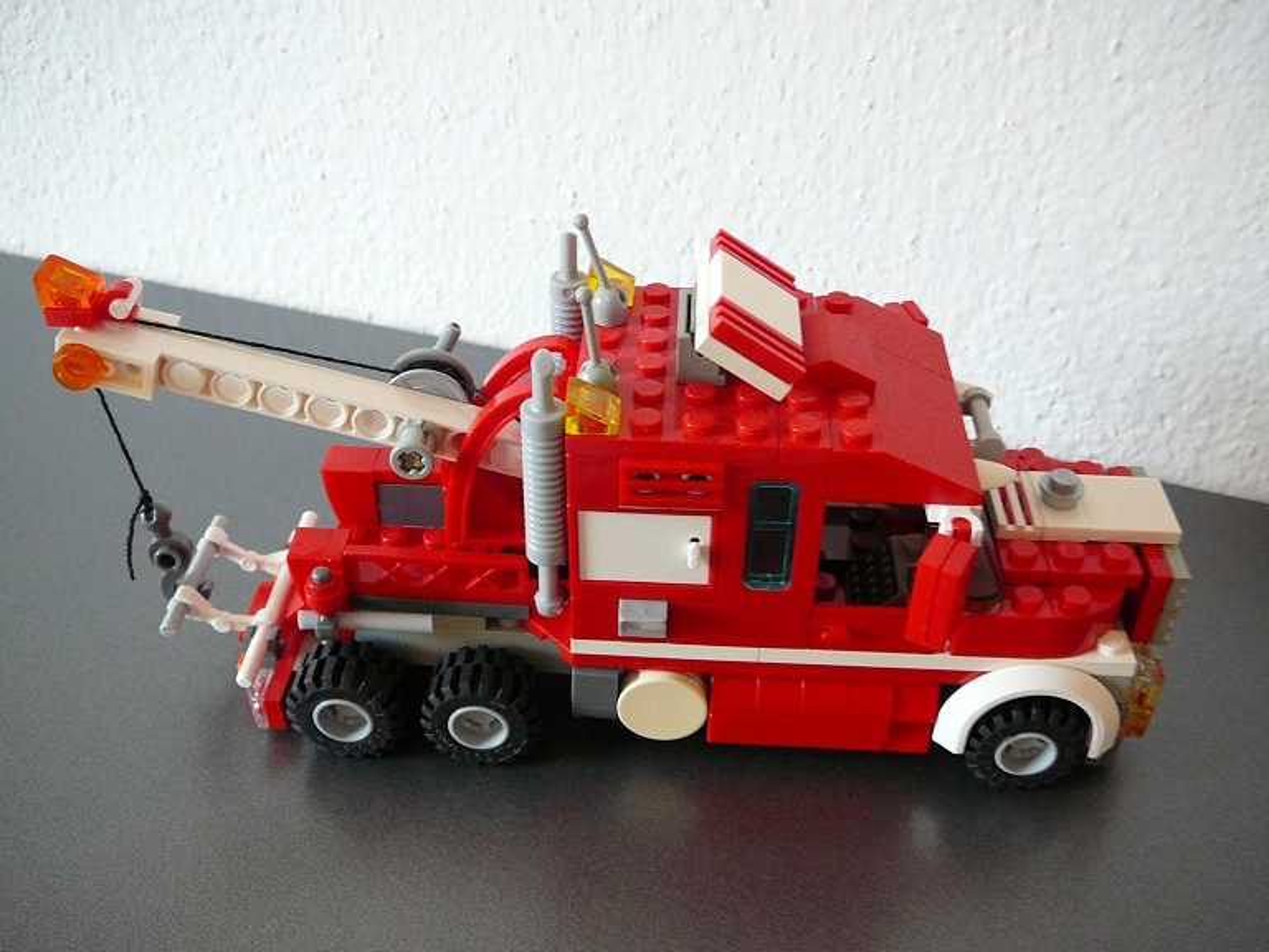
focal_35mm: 35
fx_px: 1283
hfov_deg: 52.6
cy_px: 476
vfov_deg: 40.7
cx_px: 634
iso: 200
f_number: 2.8
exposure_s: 1/10
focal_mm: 5.2
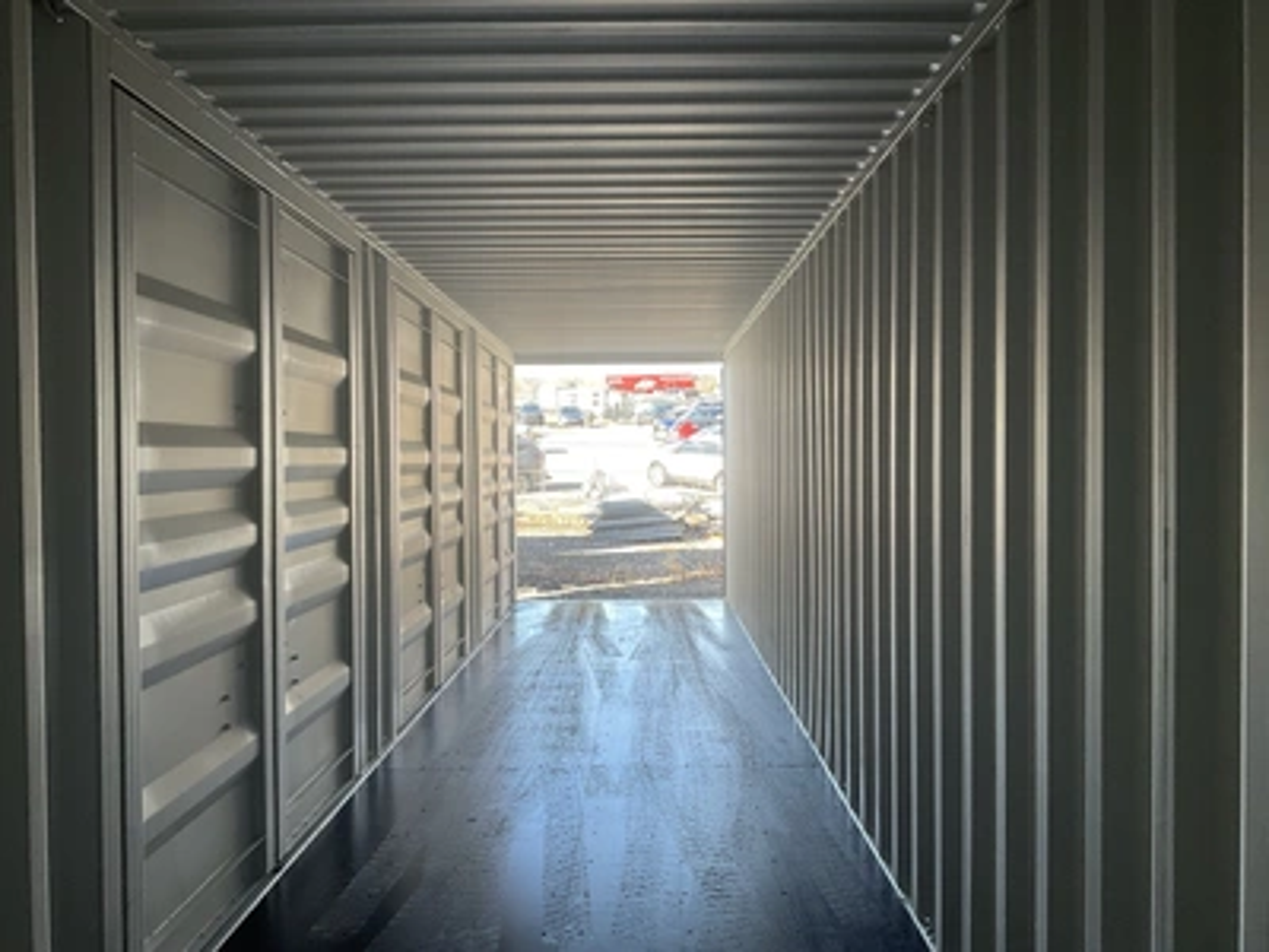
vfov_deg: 48.2
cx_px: 634
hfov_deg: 61.7
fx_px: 1063
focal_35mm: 29
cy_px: 476
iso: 40
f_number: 1.8
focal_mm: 3
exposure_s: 1/122
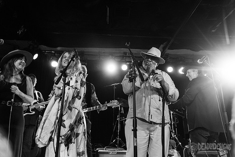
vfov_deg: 46.0
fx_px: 185
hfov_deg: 64.9
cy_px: 74
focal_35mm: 28
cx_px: 115
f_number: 3.2
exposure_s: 1/160
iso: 2500
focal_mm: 24
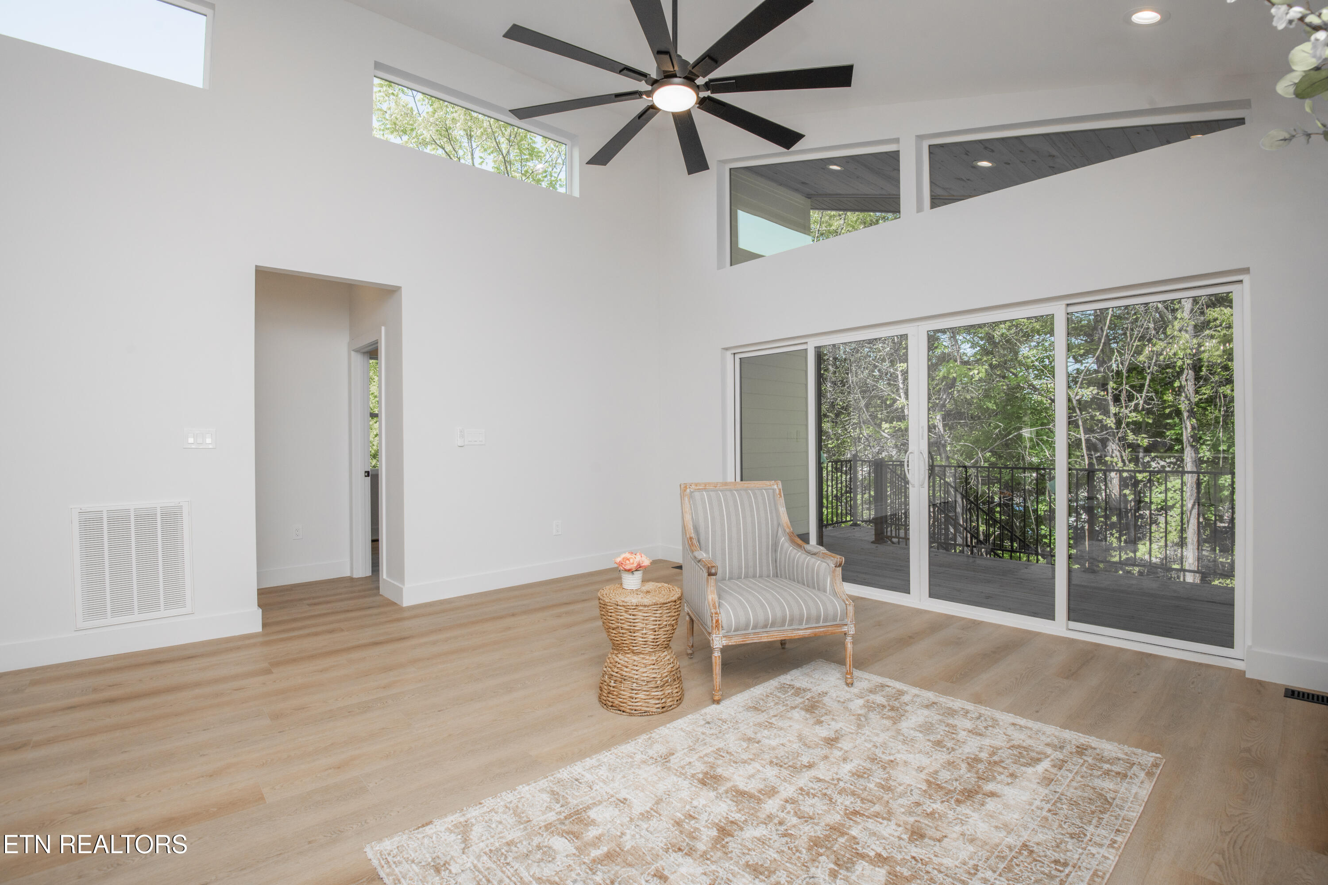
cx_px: 664
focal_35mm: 16
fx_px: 590
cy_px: 442
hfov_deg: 96.7
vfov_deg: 73.7
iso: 400
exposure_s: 1/250
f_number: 9
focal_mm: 16
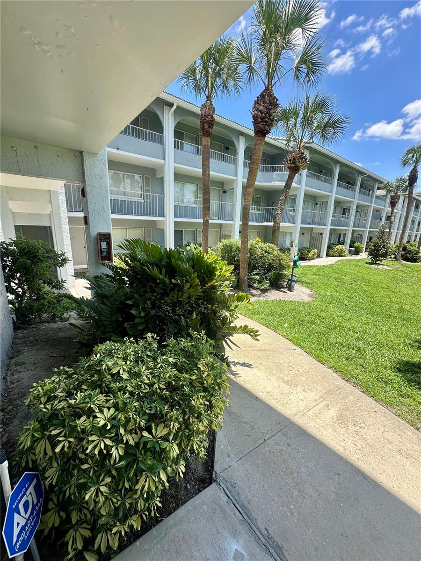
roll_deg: -2.5
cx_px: 210
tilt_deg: -14.4
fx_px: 227
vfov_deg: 102.1
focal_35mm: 14
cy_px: 280
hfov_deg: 85.7
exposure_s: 1/651
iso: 40
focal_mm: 2.22
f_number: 2.2
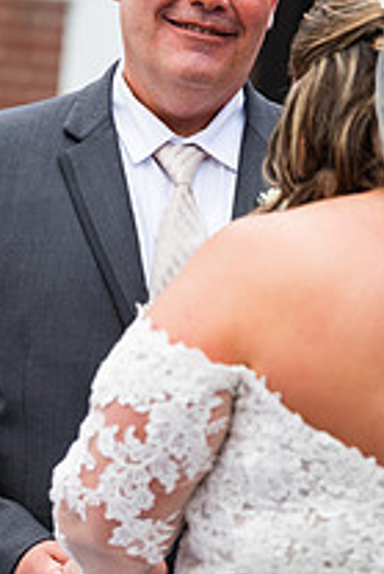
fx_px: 5175
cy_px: 127
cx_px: 64
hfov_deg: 4.2
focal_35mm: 324
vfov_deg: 6.3
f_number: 2.8
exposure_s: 1/500
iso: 64
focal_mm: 150
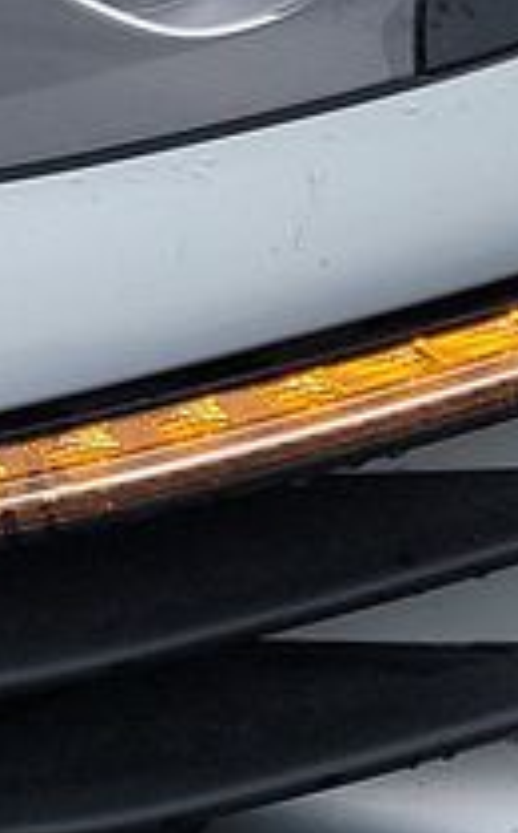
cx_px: -801
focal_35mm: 195
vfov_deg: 10.7
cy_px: 120
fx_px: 4420
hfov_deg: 6.3
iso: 50
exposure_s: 1/196
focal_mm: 6.7
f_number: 1.8
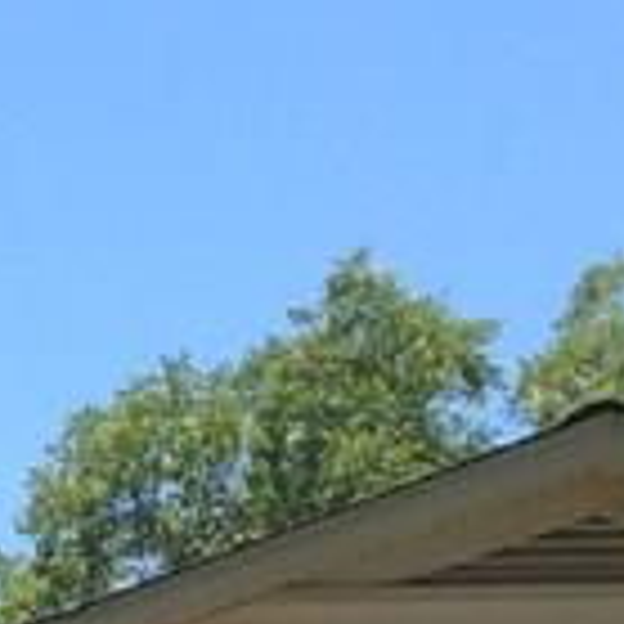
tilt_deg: +0.0
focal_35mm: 189
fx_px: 3855
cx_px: -395
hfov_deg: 9.0
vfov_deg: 8.4
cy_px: 1540
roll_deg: -0.1
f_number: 2.2
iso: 32
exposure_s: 1/1208
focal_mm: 4.15
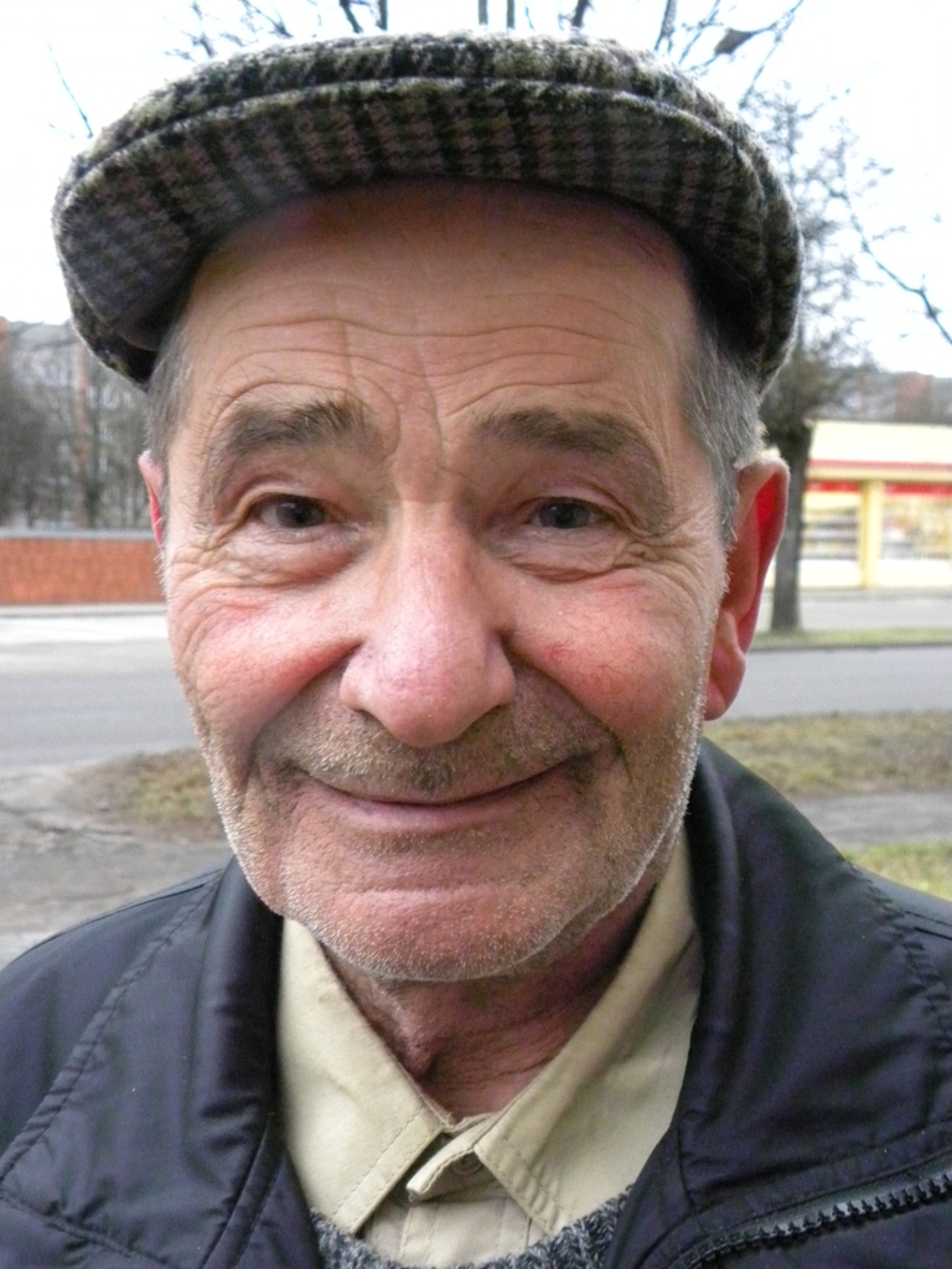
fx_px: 1503
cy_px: 634
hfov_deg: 35.1
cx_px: 476
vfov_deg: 45.8
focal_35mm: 41
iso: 800
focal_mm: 7.3
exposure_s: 1/30.1
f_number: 3.2
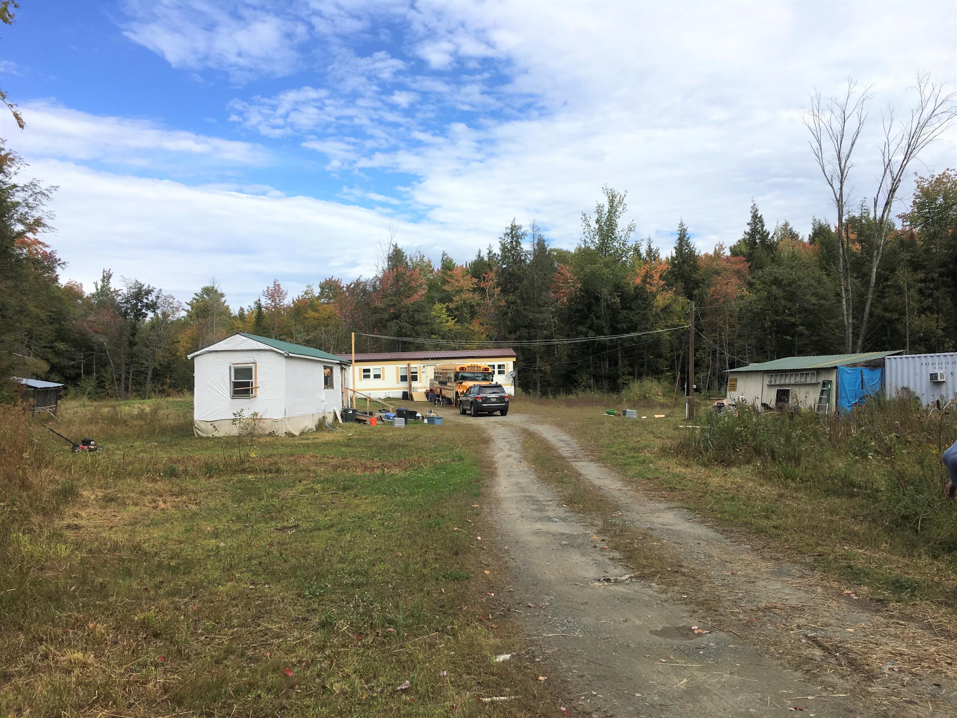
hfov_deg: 61.7
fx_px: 802
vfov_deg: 48.2
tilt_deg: +2.7
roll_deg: +1.9
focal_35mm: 29
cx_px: 478
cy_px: 359
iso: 25
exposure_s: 1/1399
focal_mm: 4.15
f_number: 2.2
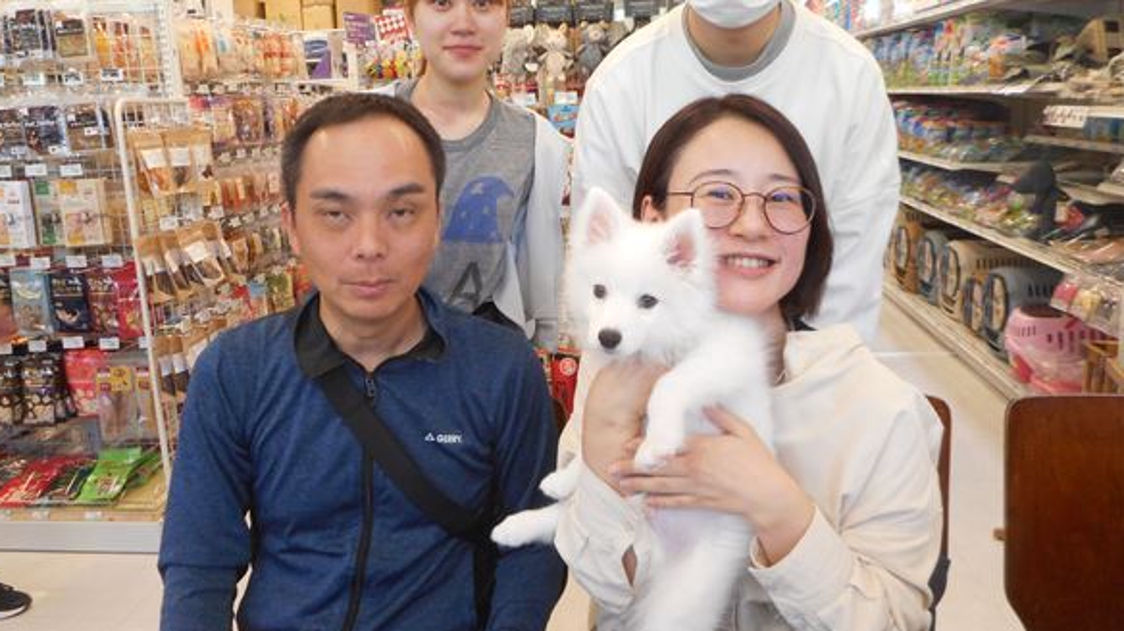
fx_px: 834
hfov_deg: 67.9
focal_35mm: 28
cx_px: 550
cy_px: 277
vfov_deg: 41.4
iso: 220
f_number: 3.7
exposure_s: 1/30
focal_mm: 4.5
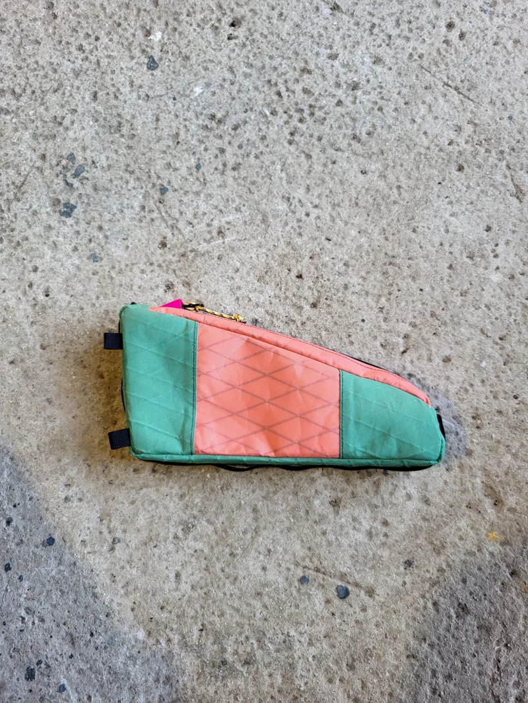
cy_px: 352
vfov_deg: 67.3
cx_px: 264
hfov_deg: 53.1
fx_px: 529
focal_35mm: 26
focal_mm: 5.4
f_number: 1.8
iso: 40
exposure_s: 1/128
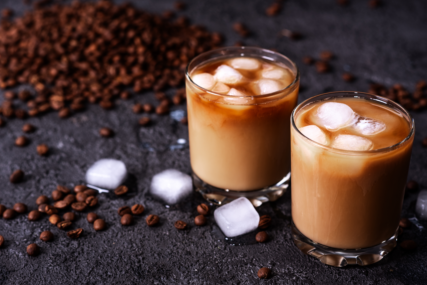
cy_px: 144
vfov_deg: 15.9
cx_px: 212
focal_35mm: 86
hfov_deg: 23.6
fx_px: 1020
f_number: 5.6
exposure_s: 1/160
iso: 100
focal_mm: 85
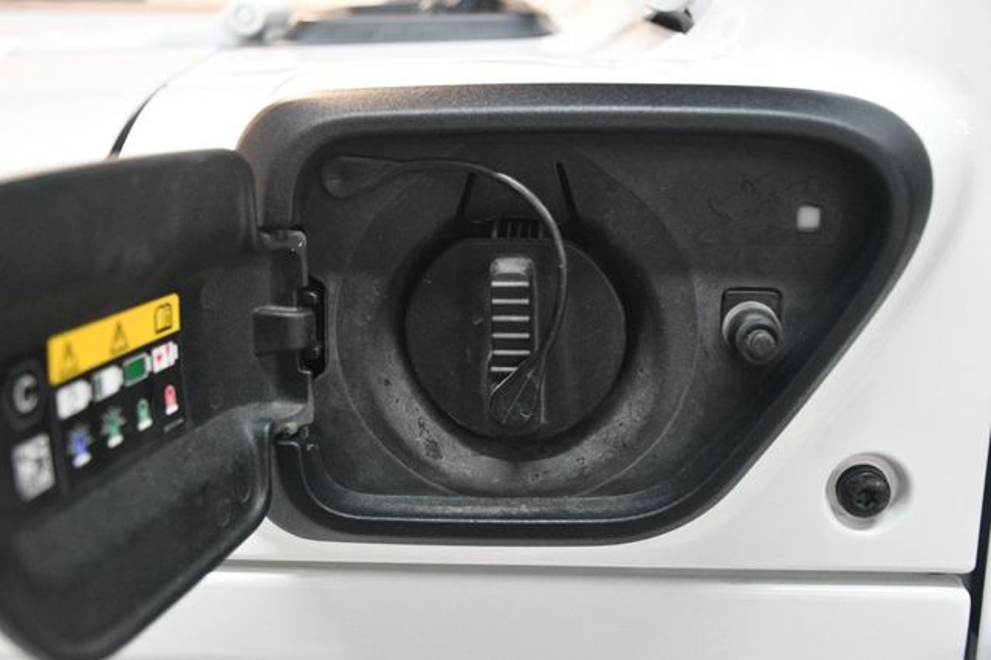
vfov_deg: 29.8
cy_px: 330
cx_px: 496
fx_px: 1238
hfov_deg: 43.6
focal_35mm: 45
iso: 3200
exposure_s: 1/80
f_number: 4
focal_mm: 30
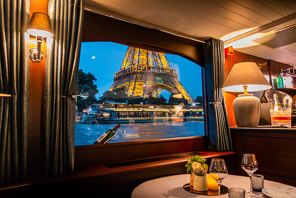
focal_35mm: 27
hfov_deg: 68.1
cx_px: 140
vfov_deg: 48.5
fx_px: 219
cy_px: 94
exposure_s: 1/30
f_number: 1.8
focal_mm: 8.8
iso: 640
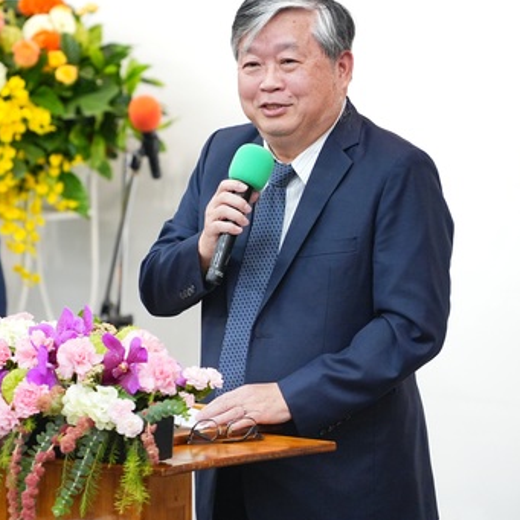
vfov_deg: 5.0
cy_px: 167
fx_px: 5931
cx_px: 119
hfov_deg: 5.0
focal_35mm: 349
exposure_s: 1/200
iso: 2500
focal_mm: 200
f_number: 4
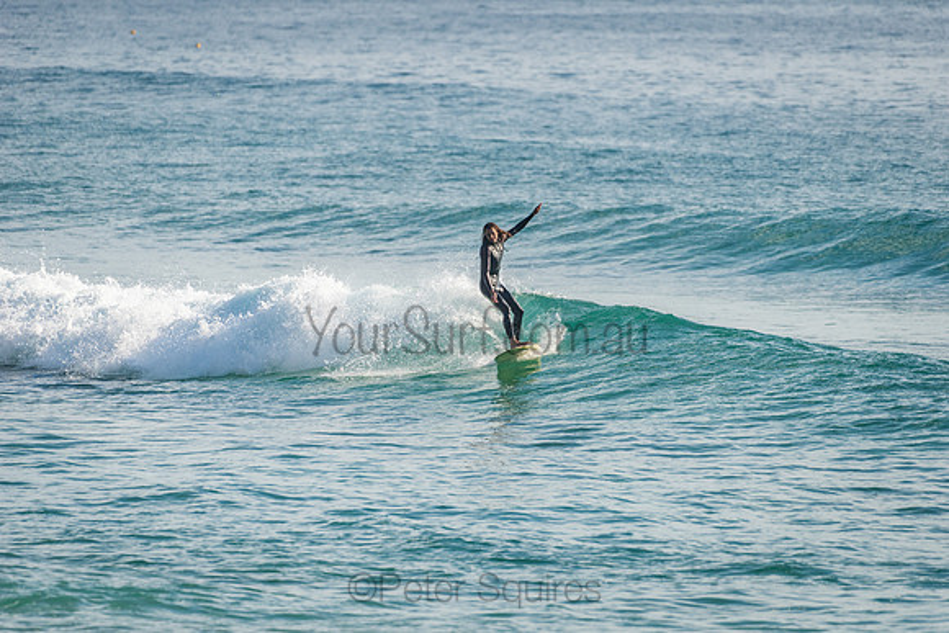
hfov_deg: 4.1
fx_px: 13183
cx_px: 474
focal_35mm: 500
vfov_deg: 2.8
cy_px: 316
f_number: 5.6
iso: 180
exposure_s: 1/2000
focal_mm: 500
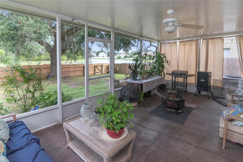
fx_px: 111
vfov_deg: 72.0
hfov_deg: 95.0
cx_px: 122
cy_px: 81
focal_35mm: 16
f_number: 9
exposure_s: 1/200
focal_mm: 11
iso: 1600
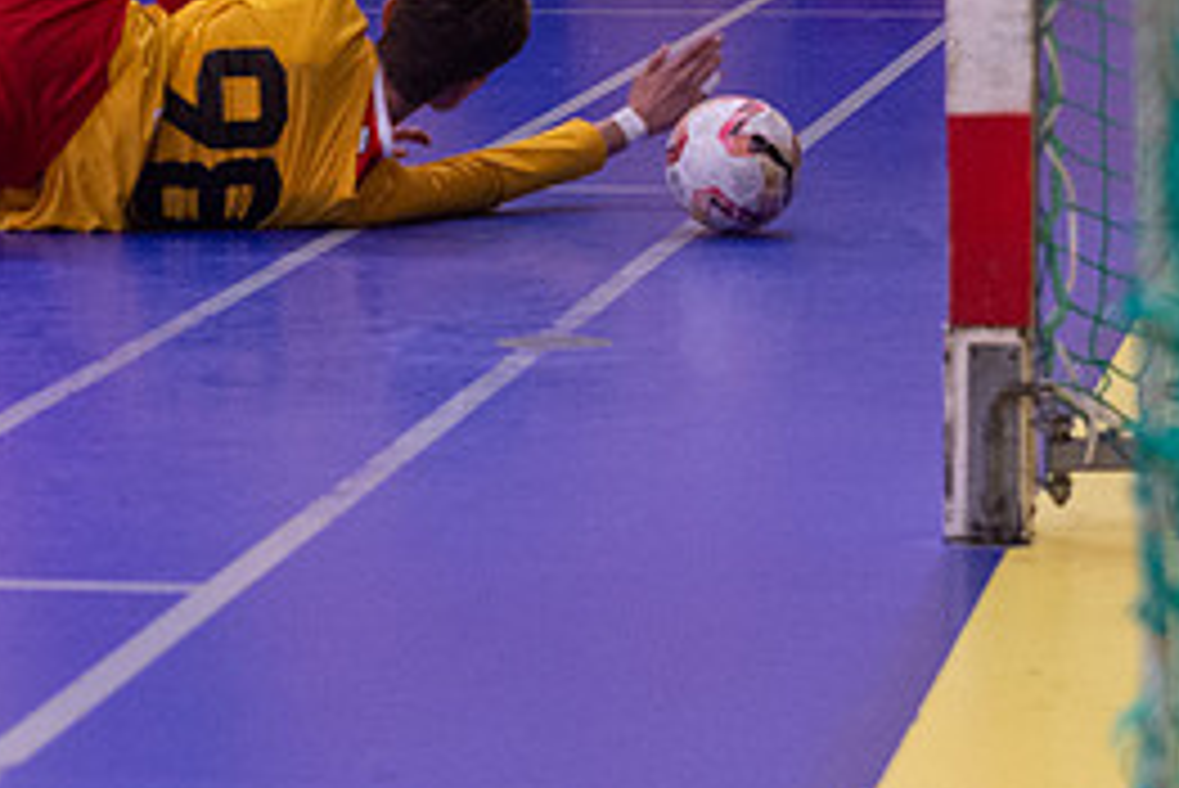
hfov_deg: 9.7
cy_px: 165
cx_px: 392
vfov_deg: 6.5
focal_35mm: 212
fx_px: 6947
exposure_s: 1/400
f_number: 3.2
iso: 5000
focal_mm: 70
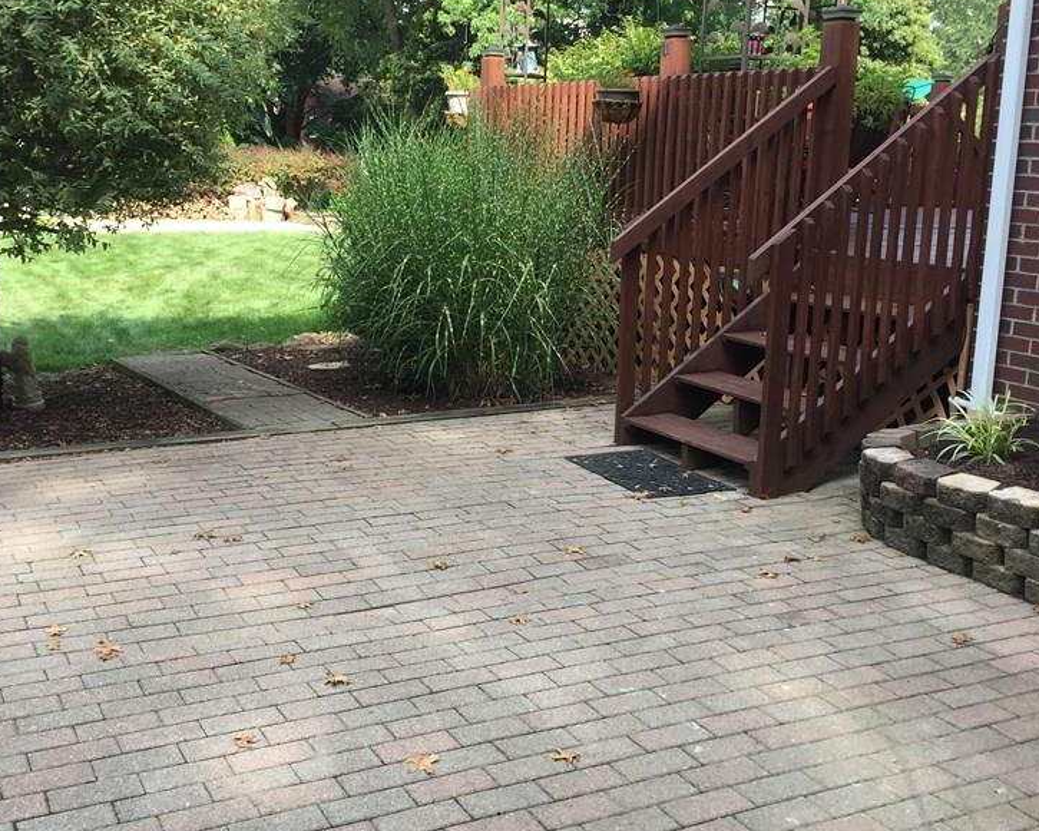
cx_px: 449
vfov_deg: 37.3
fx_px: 1230
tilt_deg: -11.7
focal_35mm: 40
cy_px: 395
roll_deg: -2.0
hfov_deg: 45.7
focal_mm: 4.15
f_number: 2.2
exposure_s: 1/338
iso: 32
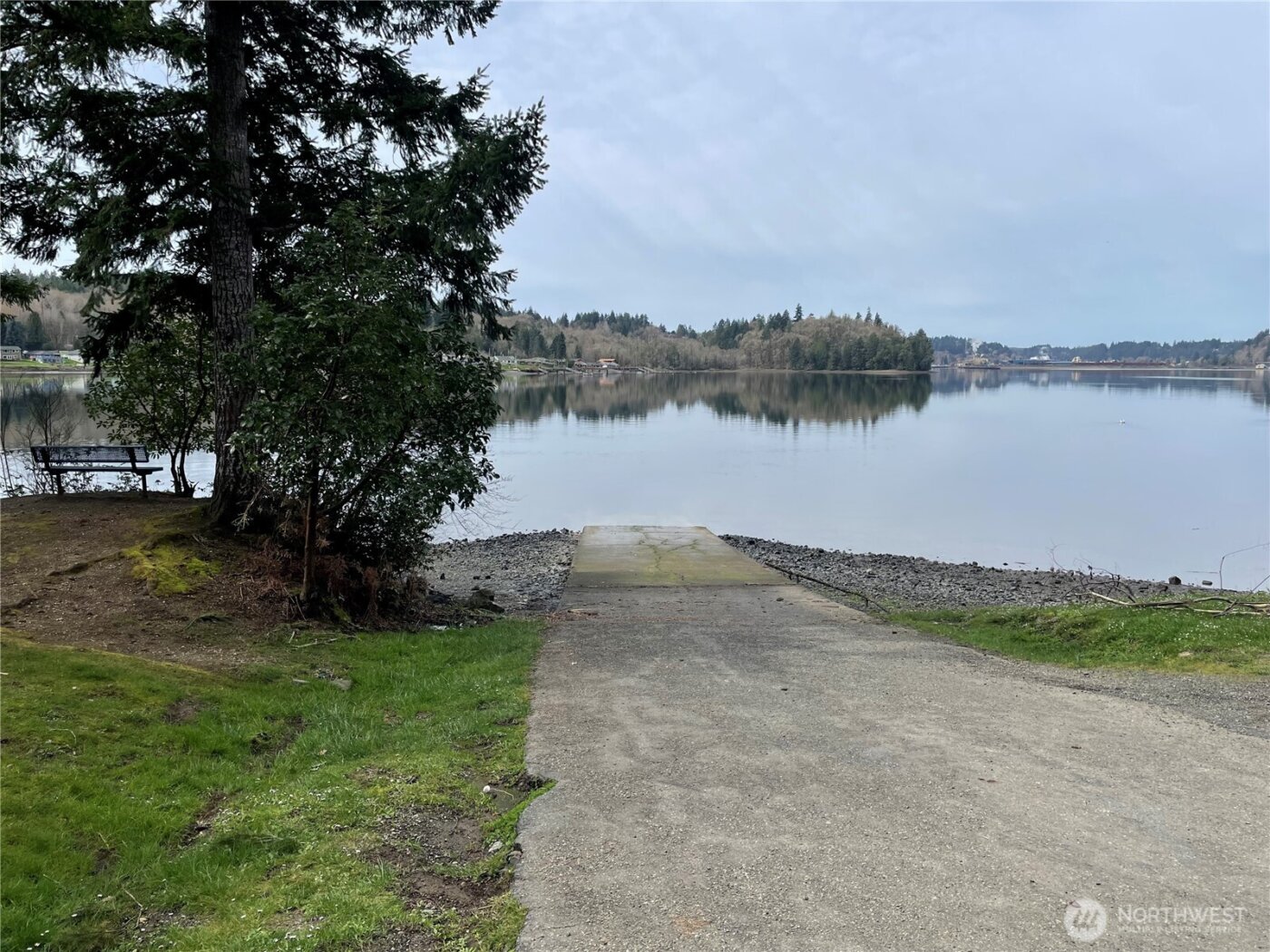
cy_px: 476
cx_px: 635
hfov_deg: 67.3
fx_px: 954
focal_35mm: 26
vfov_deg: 53.1
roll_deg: -0.2
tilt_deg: -5.7
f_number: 1.6
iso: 32
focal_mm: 4.2
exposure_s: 1/3731
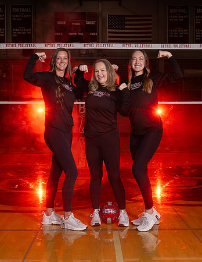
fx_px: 435
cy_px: 113
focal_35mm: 57
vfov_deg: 33.4
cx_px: 105
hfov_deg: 26.2
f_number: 8
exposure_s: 1/200
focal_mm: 33.5
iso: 400
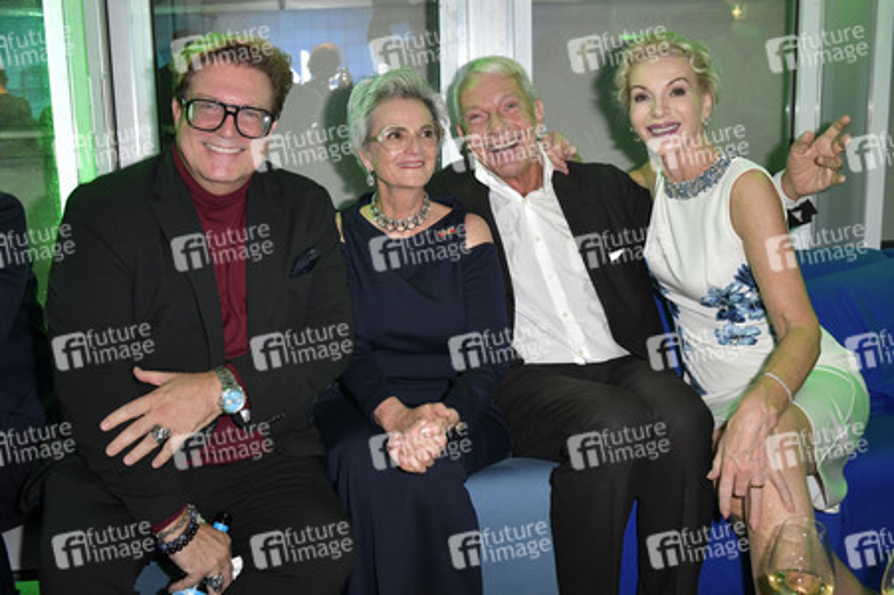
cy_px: 298
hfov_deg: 60.3
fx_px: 769
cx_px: 447
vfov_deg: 42.3
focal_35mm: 31
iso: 2000
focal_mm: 31
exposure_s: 1/200
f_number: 5
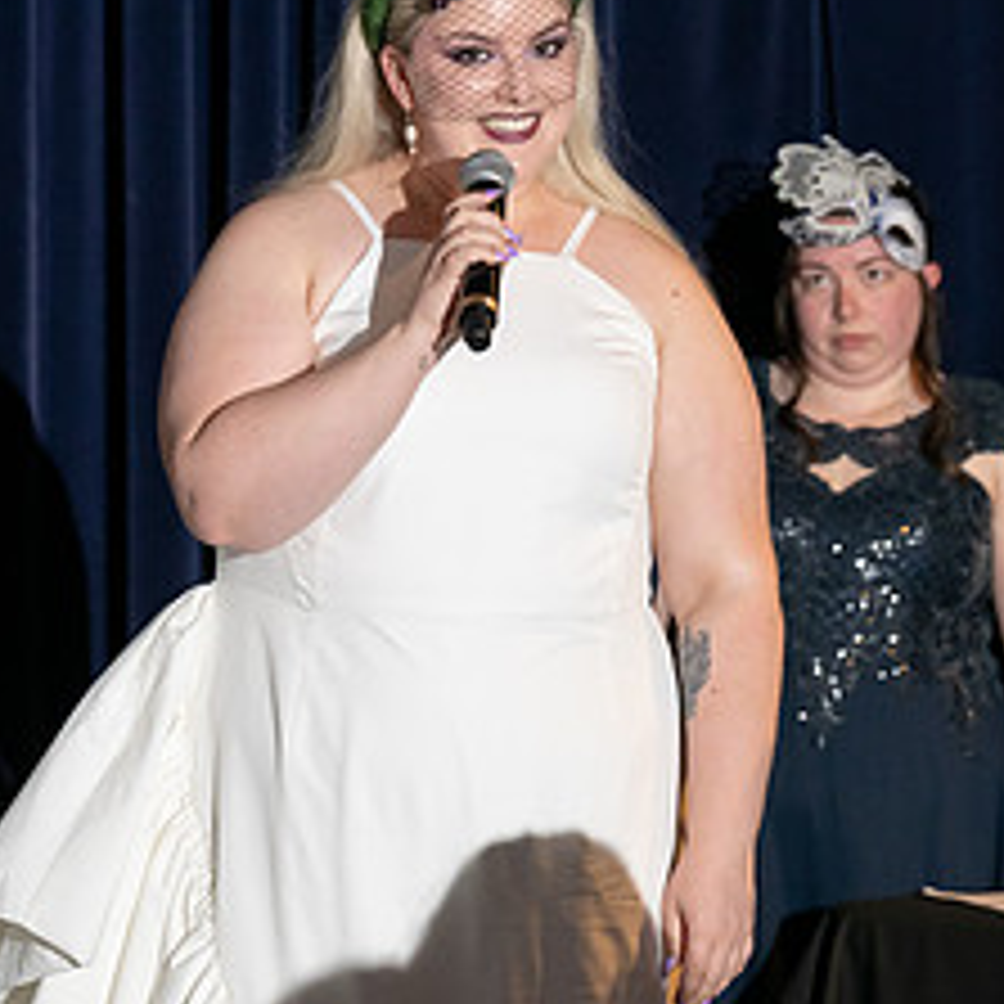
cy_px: 475
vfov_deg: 5.3
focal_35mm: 331
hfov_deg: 5.3
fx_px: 10862
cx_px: 243
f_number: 5
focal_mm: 150
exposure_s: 1/200
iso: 2500
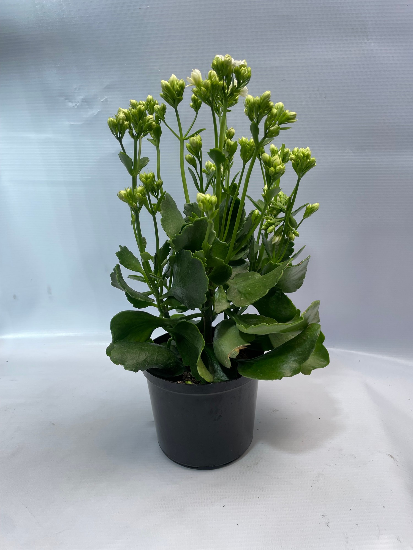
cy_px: 275
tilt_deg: -16.4
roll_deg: +0.8
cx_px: 206
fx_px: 414
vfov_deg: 67.3
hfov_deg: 53.1
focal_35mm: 26
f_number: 1.6
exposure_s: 1/120
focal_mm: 4.2
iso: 40
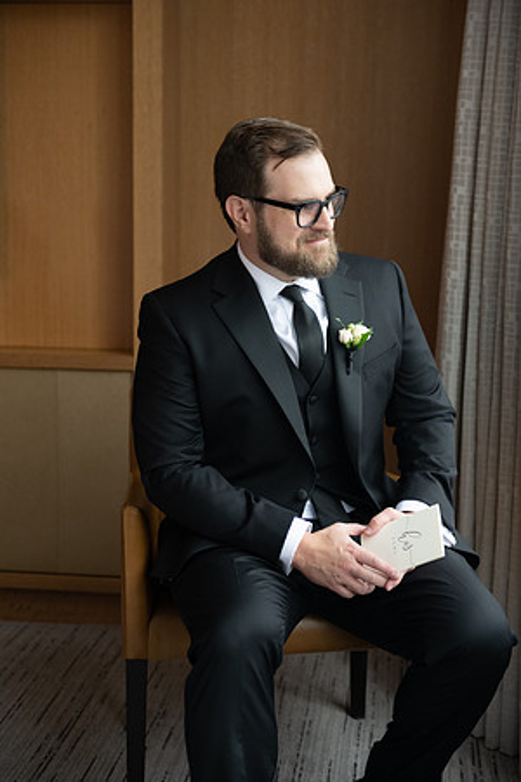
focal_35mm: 56
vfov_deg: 35.6
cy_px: 391
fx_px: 1216
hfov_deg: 24.2
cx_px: 260
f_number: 2.8
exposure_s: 1/100
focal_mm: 56
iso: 1250
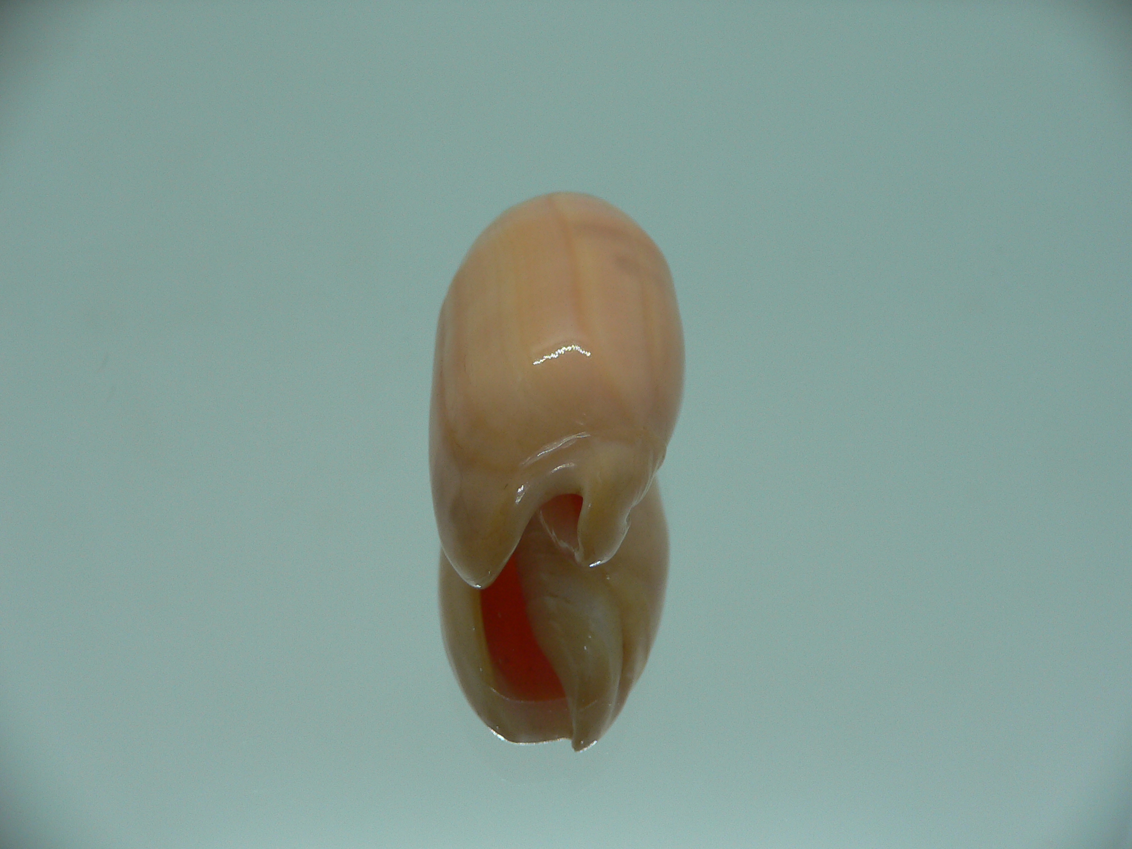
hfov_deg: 52.6
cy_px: 424
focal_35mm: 35
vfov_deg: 40.7
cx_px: 566
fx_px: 1145
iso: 80
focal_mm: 4.6
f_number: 2.8
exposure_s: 1/60
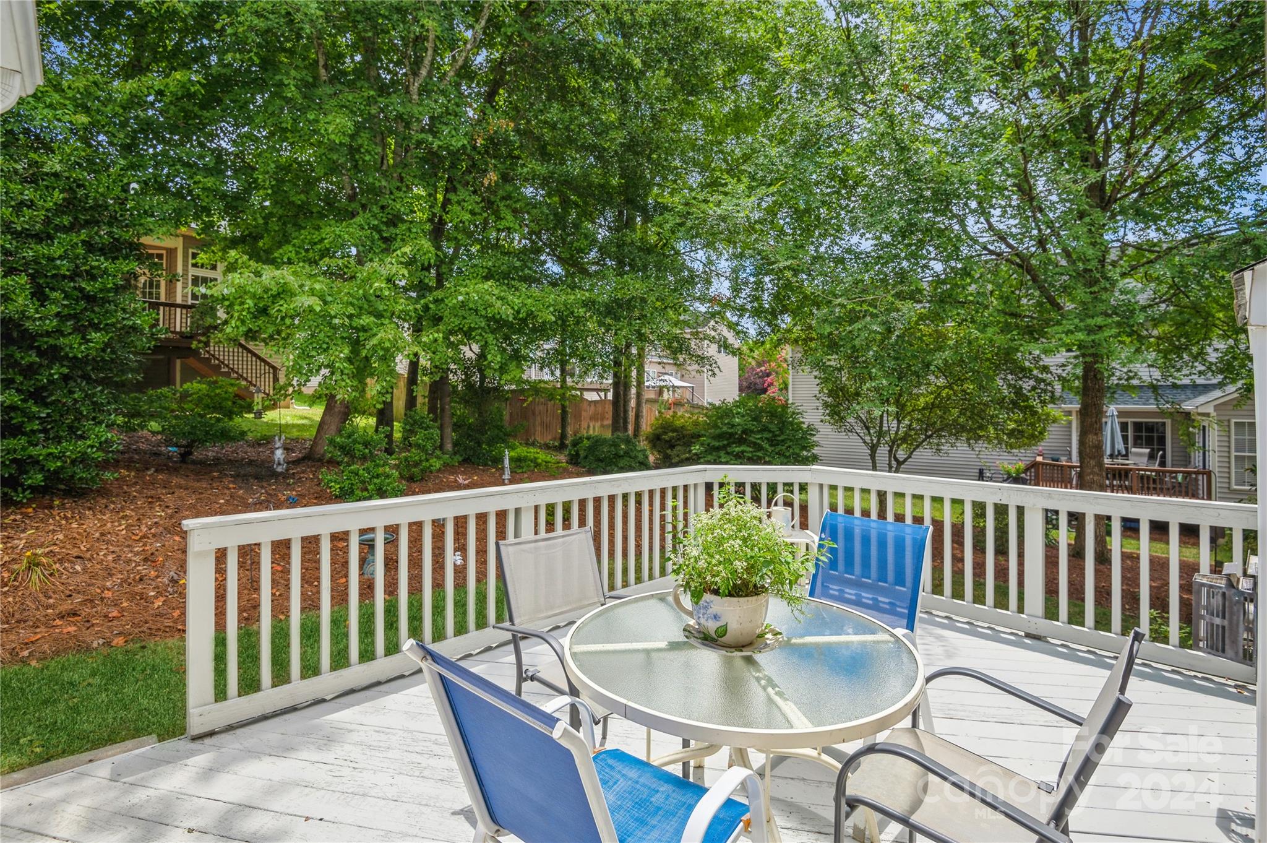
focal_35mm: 16
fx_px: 563
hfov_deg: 96.8
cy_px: 422
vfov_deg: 73.7
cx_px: 634
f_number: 7.1
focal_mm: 16
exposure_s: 1/320
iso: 200
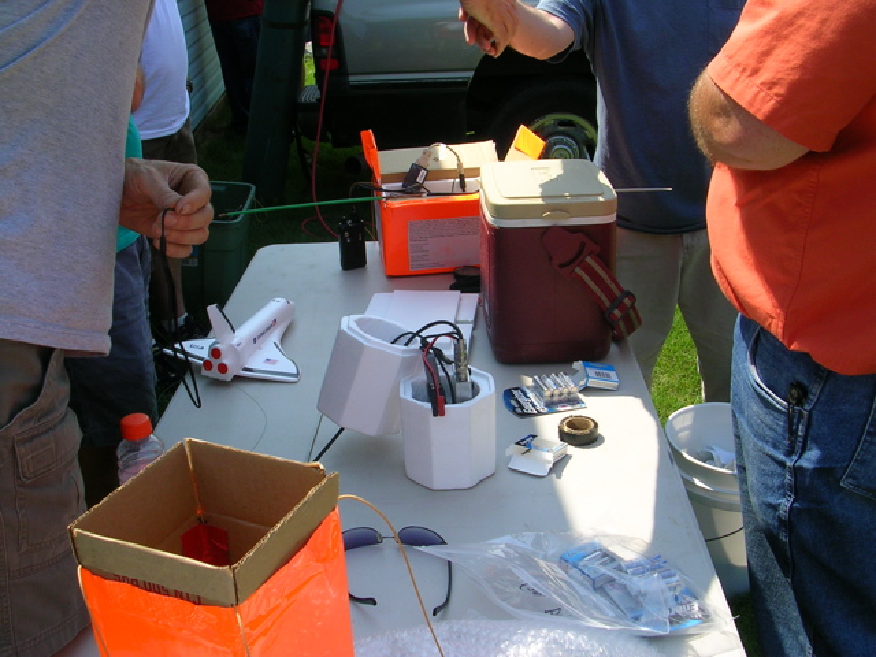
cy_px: 328
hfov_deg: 49.0
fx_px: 962
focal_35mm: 38
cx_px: 438
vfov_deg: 37.7
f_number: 5.6
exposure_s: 1/227
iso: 50
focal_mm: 5.8
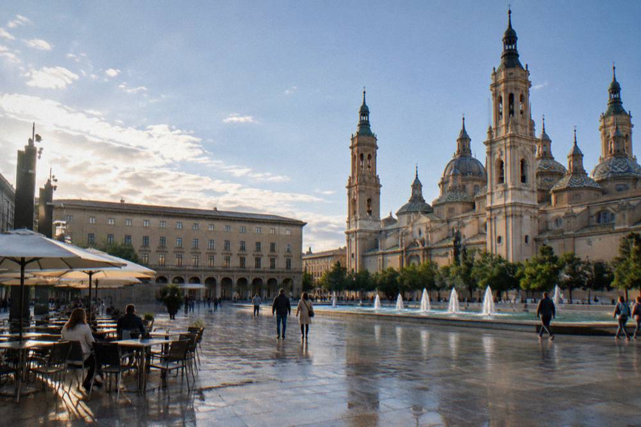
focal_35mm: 40
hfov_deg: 48.5
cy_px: 214
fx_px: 712
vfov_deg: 33.4
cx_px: 320
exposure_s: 1/100
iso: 200
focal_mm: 40
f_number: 11
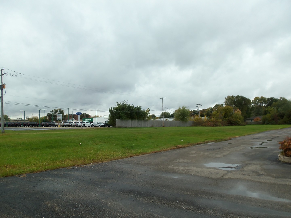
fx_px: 244
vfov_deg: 48.2
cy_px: 109
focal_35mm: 29
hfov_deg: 61.7
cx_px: 146
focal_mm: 5.2
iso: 80
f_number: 3.4
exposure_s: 1/100
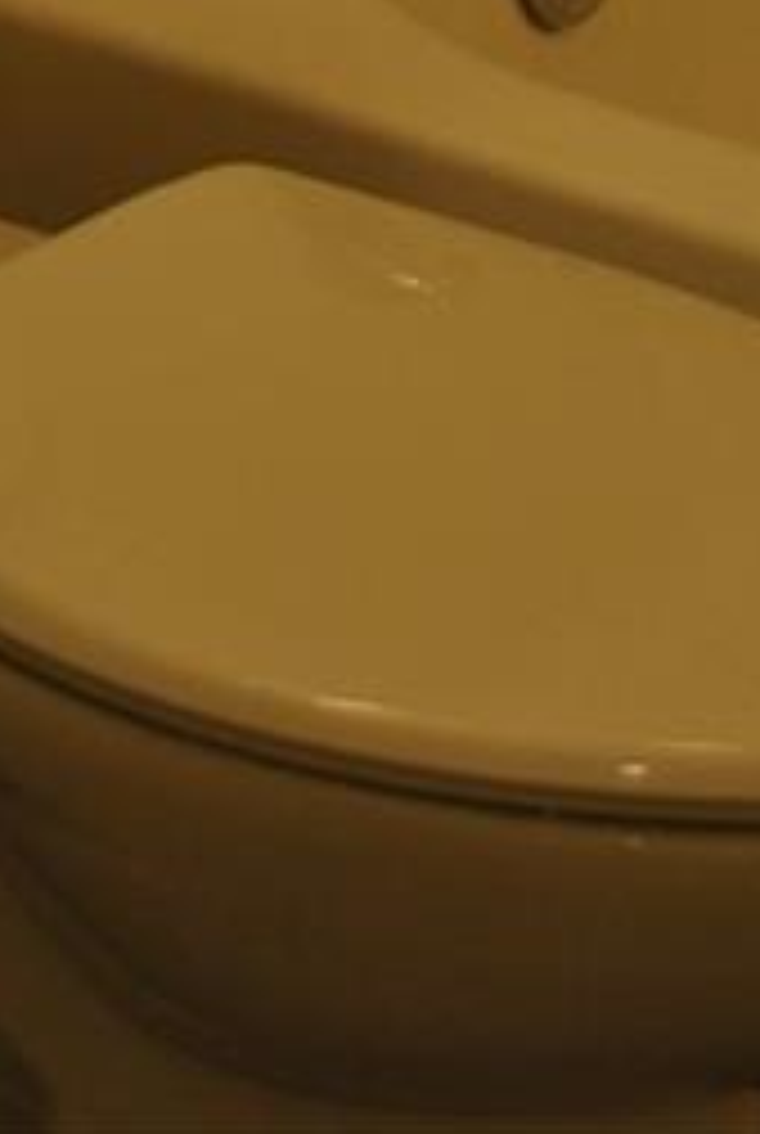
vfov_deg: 9.2
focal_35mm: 200
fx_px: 6307
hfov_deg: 6.9
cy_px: -1557
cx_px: 209
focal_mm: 28
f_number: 4.5
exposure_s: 1/80
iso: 200
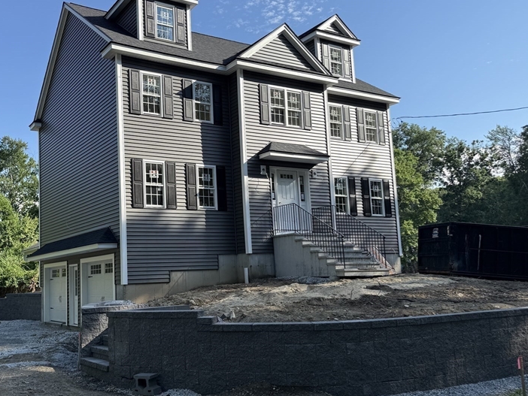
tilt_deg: +8.3
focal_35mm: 35
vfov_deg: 40.7
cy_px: 210
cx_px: 177
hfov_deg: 51.6
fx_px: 534
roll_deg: +2.0
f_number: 1.78
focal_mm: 6.76
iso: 80
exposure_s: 1/2299
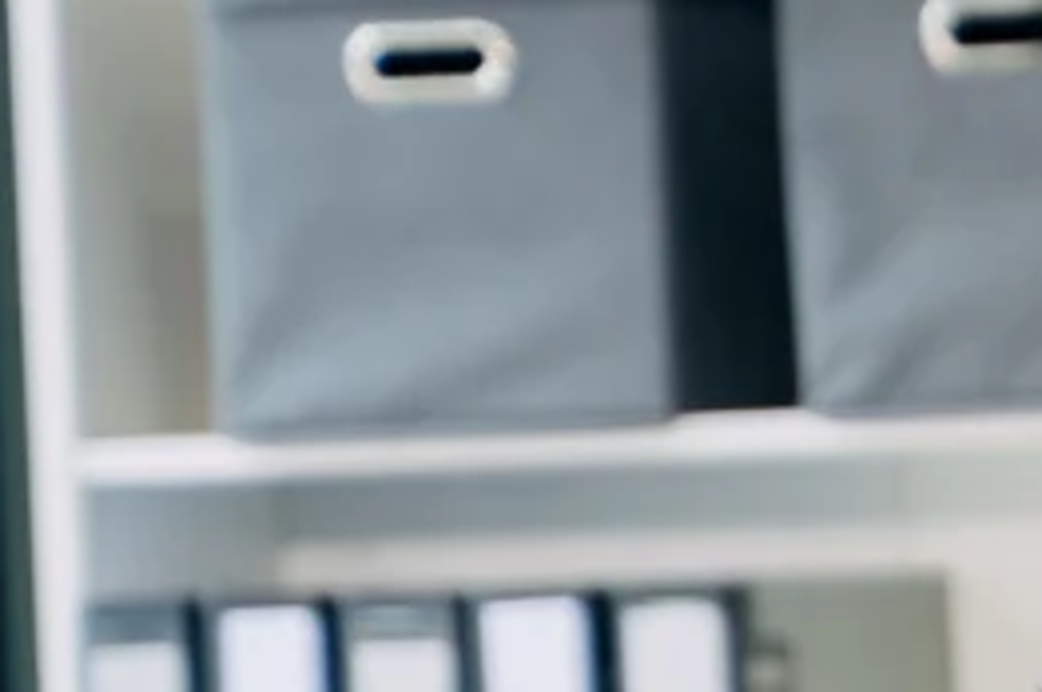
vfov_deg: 3.7
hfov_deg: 5.6
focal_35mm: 363
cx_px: 2002
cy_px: 1521
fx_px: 10494
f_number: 2.8
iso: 500
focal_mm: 71
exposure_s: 1/100
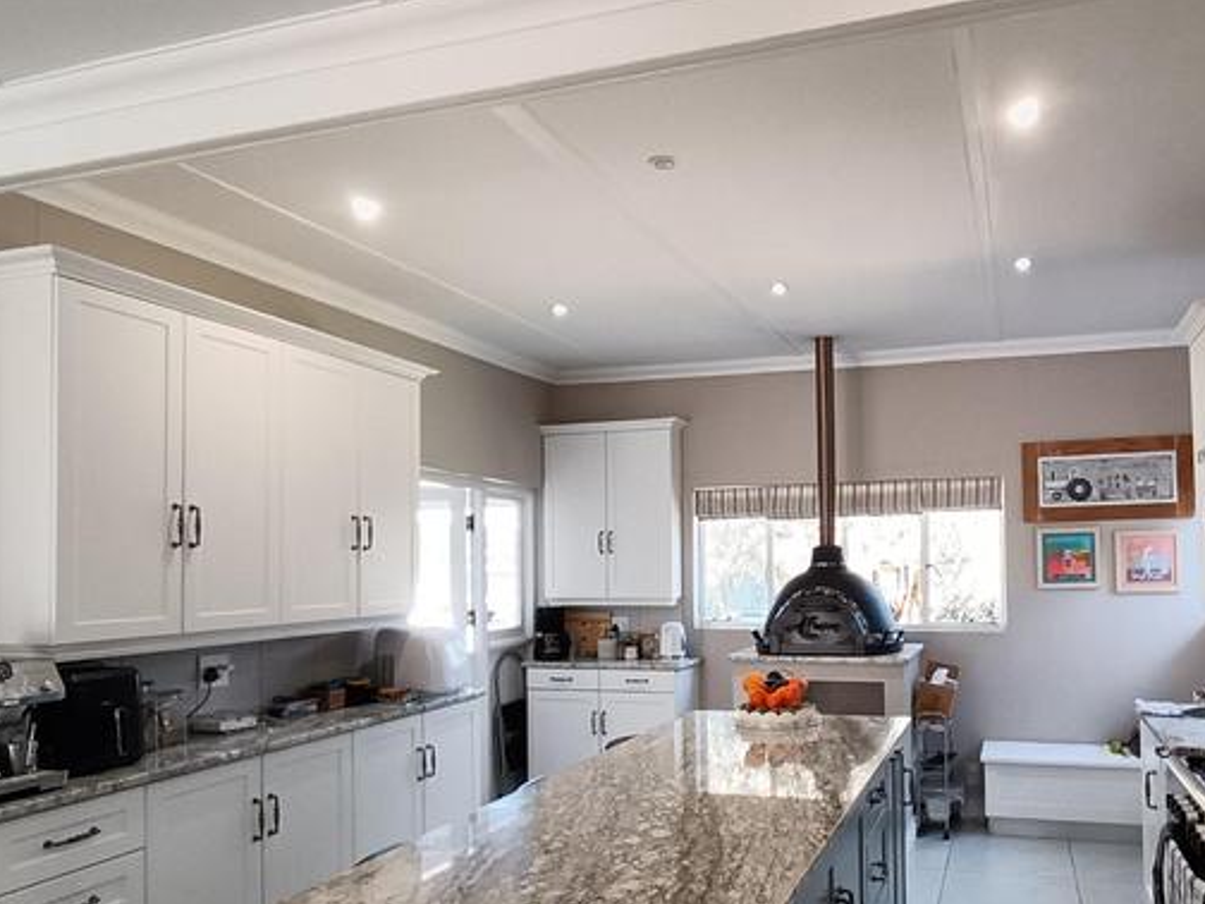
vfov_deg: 50.9
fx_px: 940
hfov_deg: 64.4
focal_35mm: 27
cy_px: 555
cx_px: 751
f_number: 2.2
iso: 461
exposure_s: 1/50
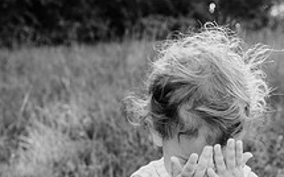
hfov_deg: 30.3
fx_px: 510
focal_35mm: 66
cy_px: 124
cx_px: 227
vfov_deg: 19.6
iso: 200
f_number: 3.5
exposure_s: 1/640
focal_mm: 24
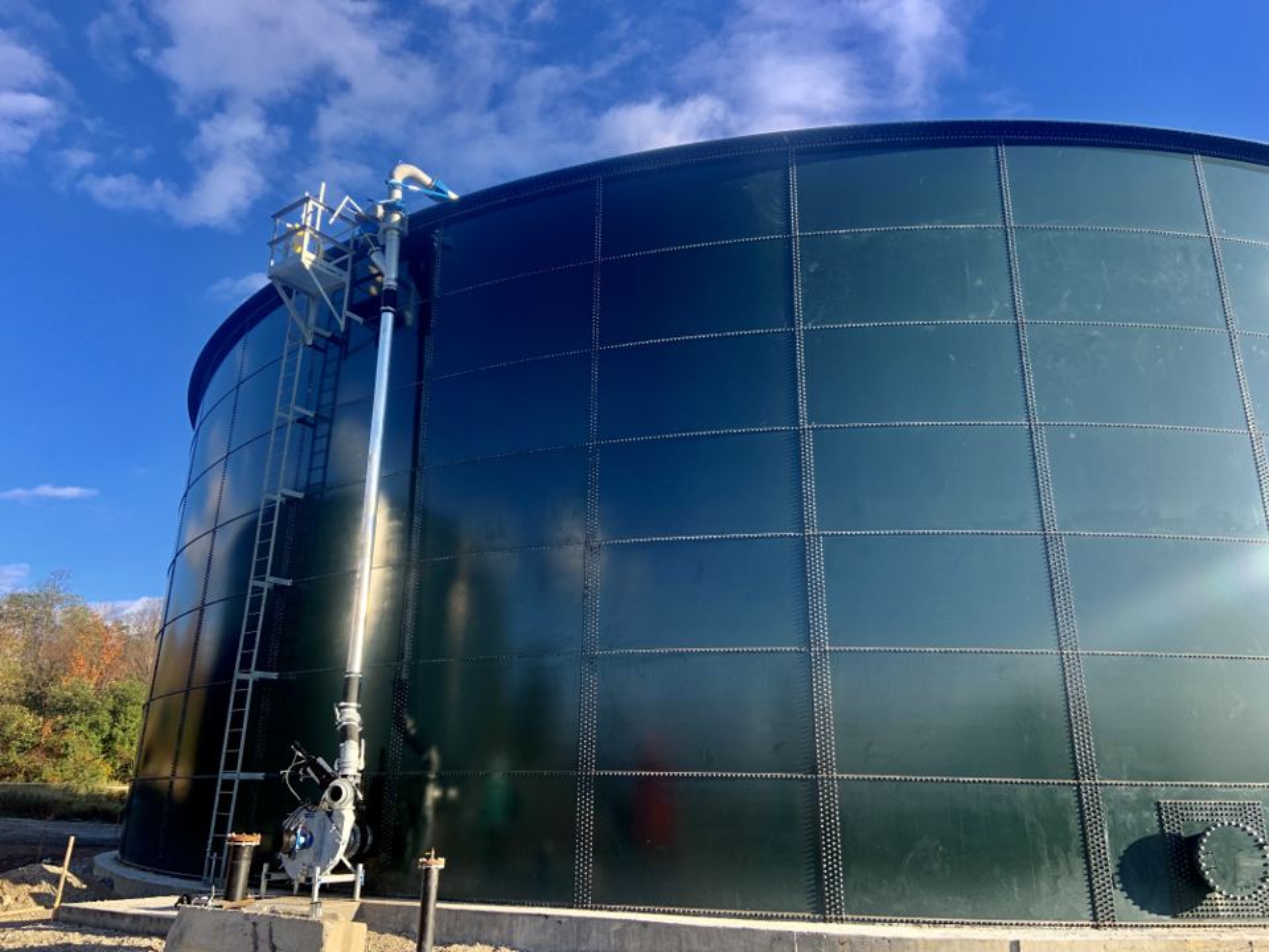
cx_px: 634
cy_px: 476
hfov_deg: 67.3
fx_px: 953
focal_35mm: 26
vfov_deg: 53.1
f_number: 1.8
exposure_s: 1/520
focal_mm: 4.25
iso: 25
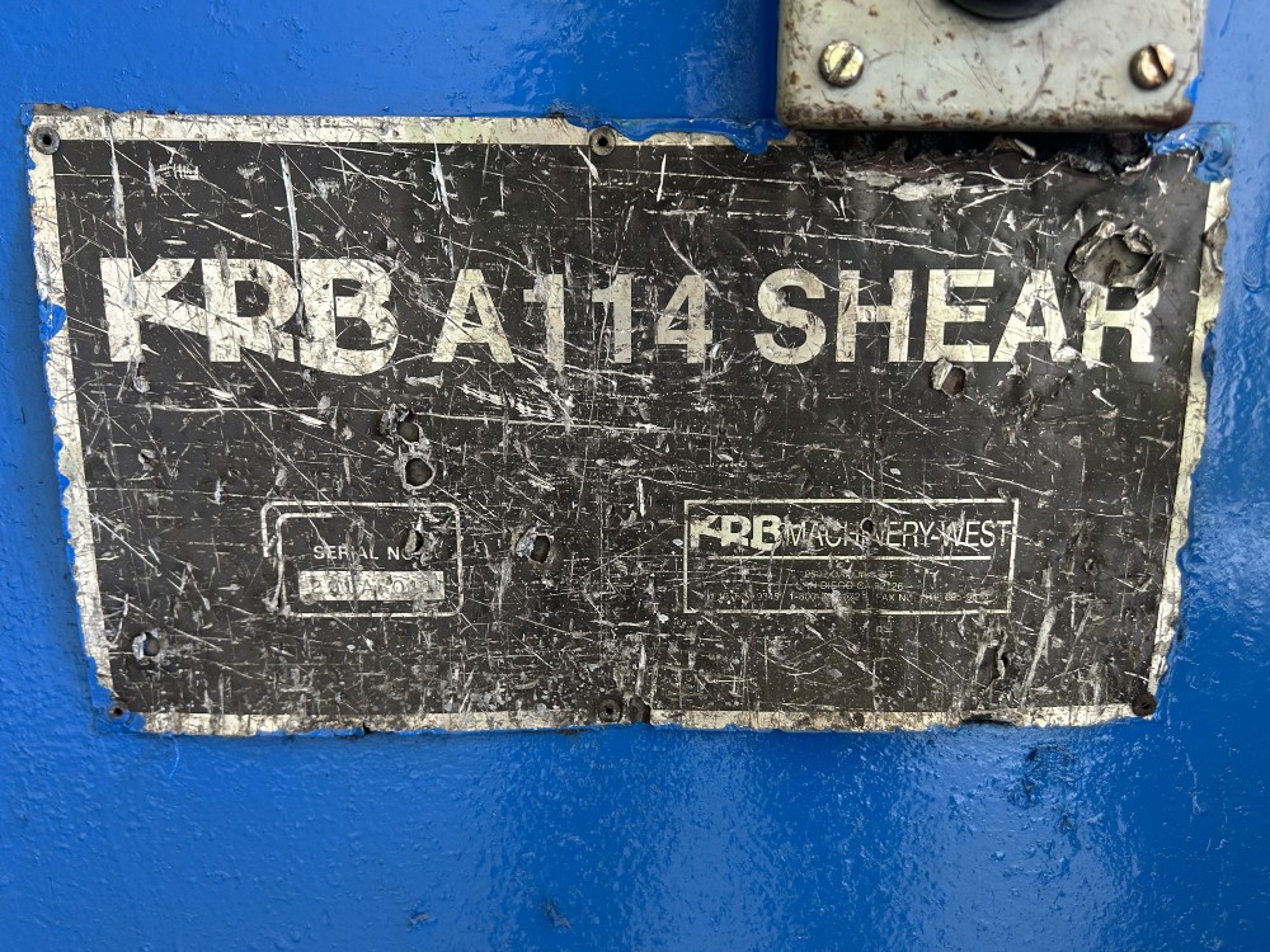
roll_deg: +0.7
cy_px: 476
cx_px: 635
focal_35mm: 26
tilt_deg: -18.1
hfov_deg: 67.3
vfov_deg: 53.1
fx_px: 954
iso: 100
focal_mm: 5.7
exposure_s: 1/60
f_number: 1.5
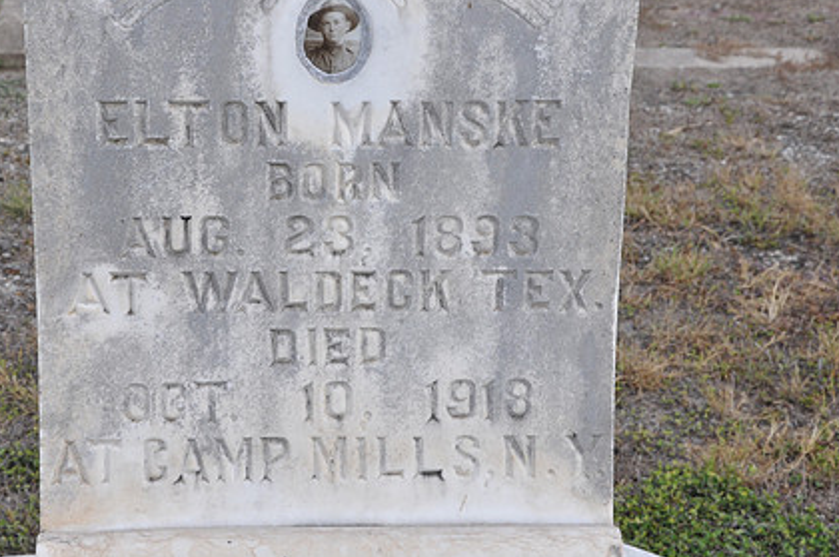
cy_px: 233
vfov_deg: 15.7
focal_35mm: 87
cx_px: 344
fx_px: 2025
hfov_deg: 23.4
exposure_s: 1/80
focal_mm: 42
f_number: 9
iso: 200
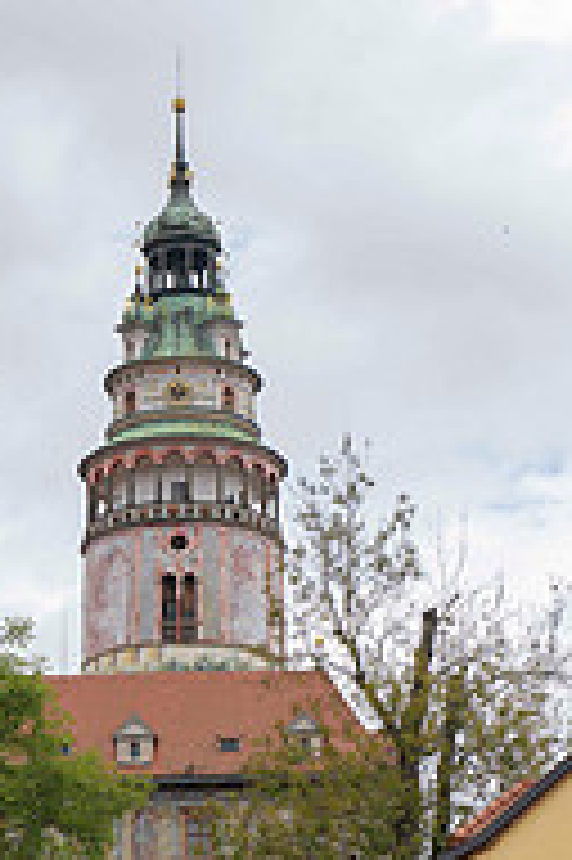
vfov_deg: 15.2
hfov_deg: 10.3
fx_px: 3151
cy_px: 941
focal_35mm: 132
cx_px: 68
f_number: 7.1
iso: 64
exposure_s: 1/160
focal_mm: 56
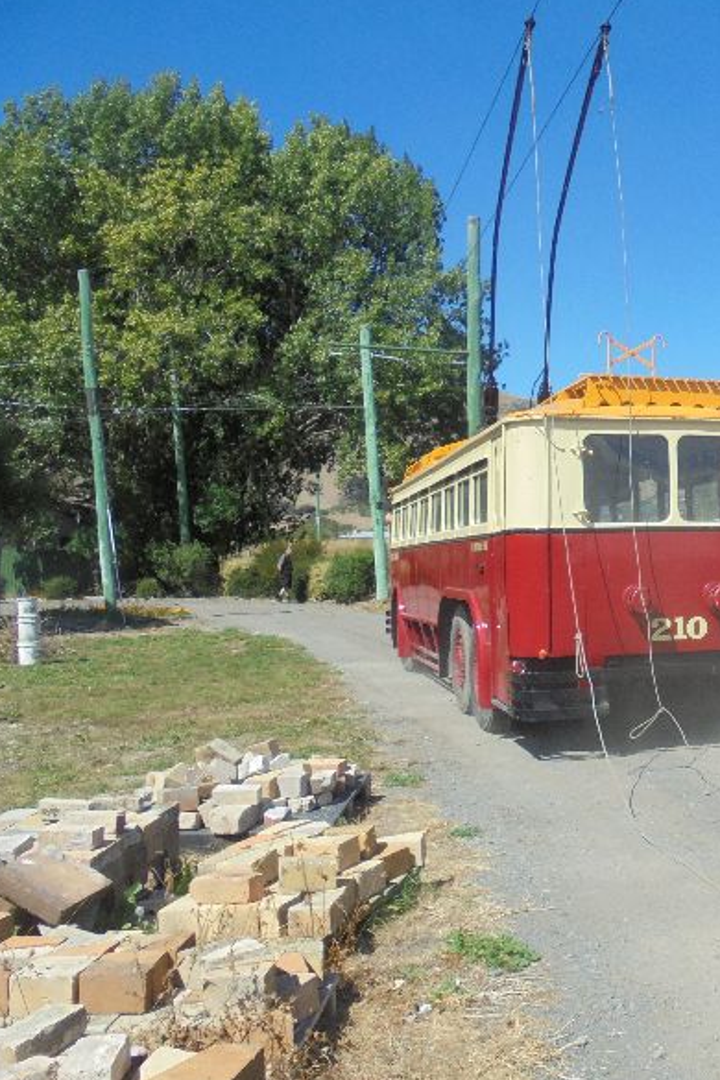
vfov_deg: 51.9
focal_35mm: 37
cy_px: 532
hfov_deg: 33.3
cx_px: 698
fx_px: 1110
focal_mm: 4.6
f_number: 3.5
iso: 100
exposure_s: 1/1000
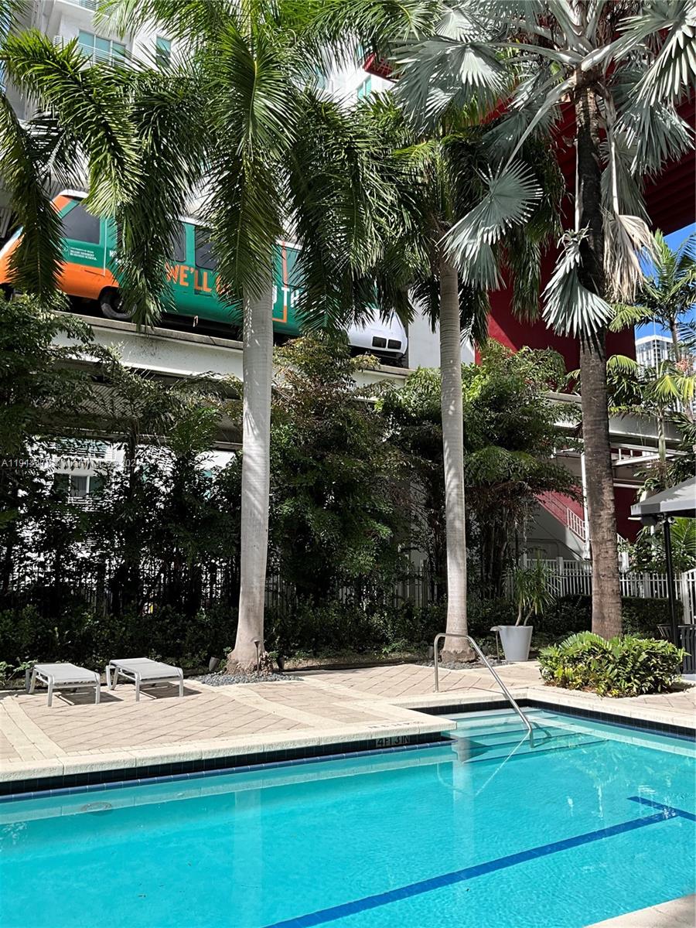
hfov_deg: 48.2
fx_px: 777
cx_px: 348
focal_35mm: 29
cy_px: 464
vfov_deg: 61.7
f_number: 1.8
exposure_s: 1/1076
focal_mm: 3
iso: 25
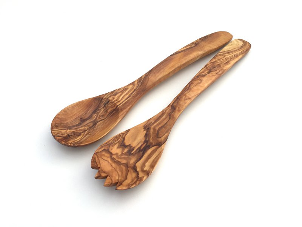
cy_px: 114
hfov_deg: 61.7
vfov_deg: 48.2
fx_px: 253
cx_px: 151
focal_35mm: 29
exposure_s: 1/942
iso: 32
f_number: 2.2
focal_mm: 4.15
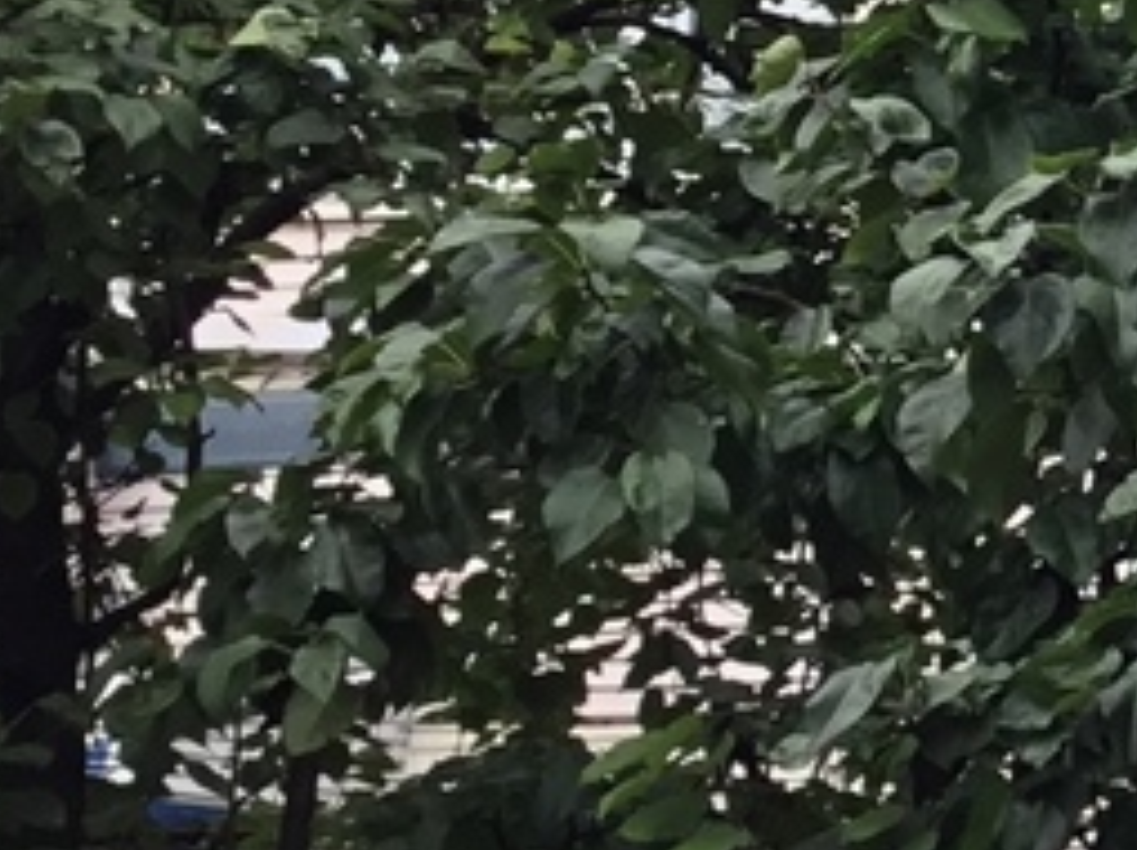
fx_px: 5775
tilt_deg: +11.7
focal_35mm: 176
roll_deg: -0.5
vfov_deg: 8.4
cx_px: 2475
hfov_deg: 10.2
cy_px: 210
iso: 25
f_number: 2.4
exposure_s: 1/237
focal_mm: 3.3
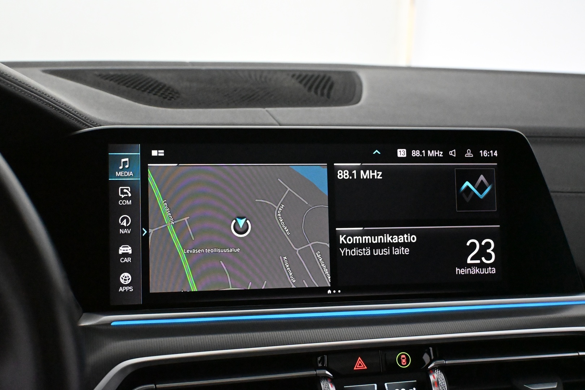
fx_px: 792
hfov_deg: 40.5
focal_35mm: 49
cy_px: 195
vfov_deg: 27.7
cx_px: 292
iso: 12800
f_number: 5
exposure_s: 1/250
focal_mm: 32.5
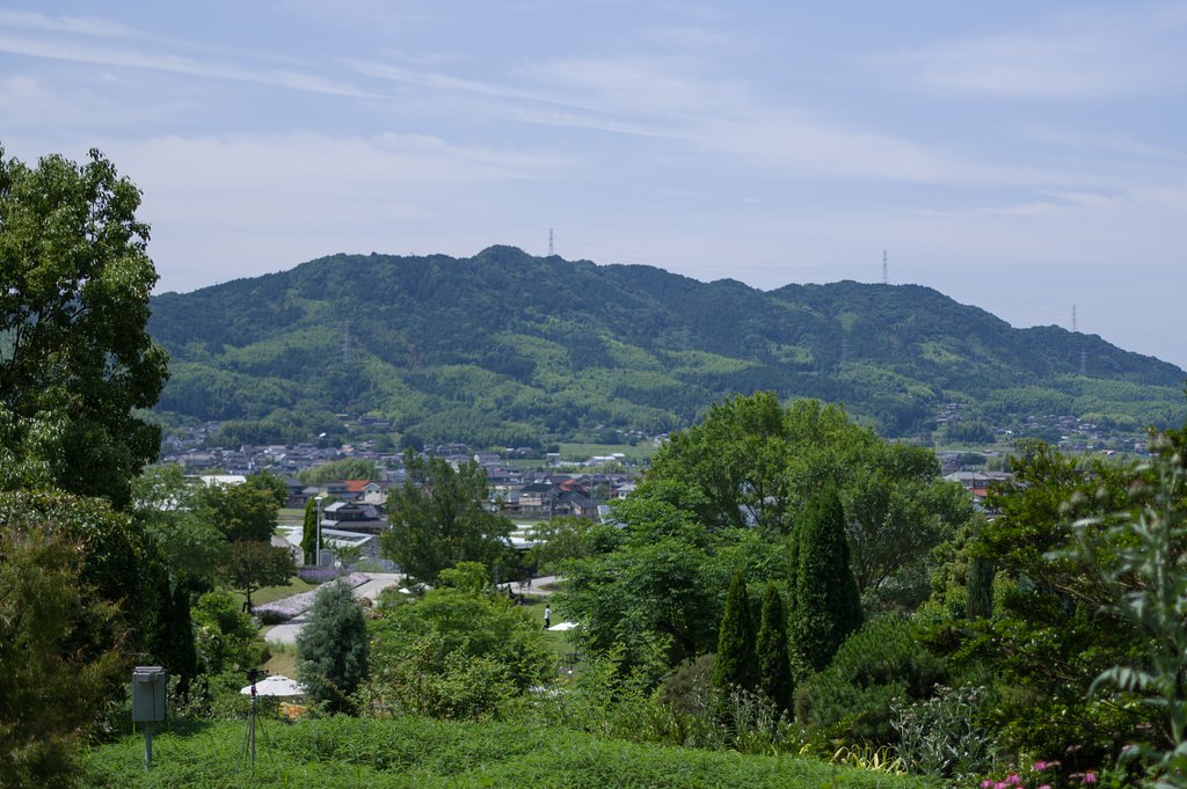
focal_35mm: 75
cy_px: 394
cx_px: 594
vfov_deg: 18.2
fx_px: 2471
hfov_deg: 27.0
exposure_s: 1/5000
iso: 100
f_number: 1.8
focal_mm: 50
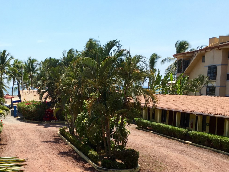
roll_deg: -0.7
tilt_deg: -7.8
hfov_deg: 39.5
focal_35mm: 47
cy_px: 139
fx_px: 311
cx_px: 61
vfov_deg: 30.1
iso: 25
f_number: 2.2
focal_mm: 4.15
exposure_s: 1/1637
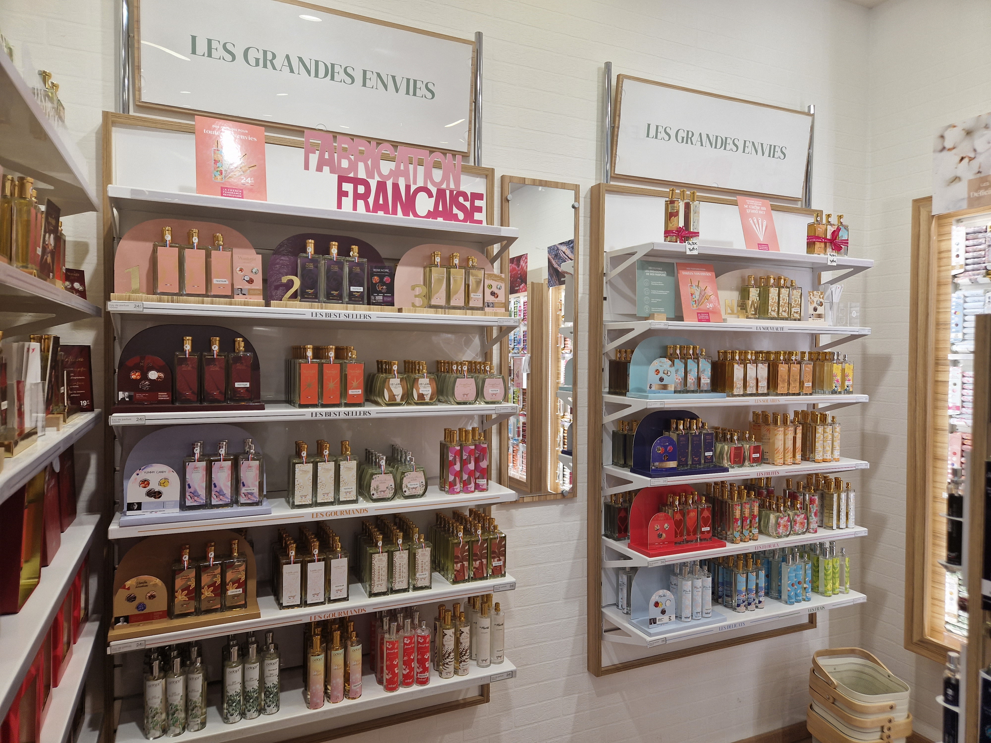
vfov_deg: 58.9
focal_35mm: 23
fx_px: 658
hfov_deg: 73.9
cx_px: 496
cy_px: 372
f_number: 1.8
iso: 50
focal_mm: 5.4
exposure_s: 1/100
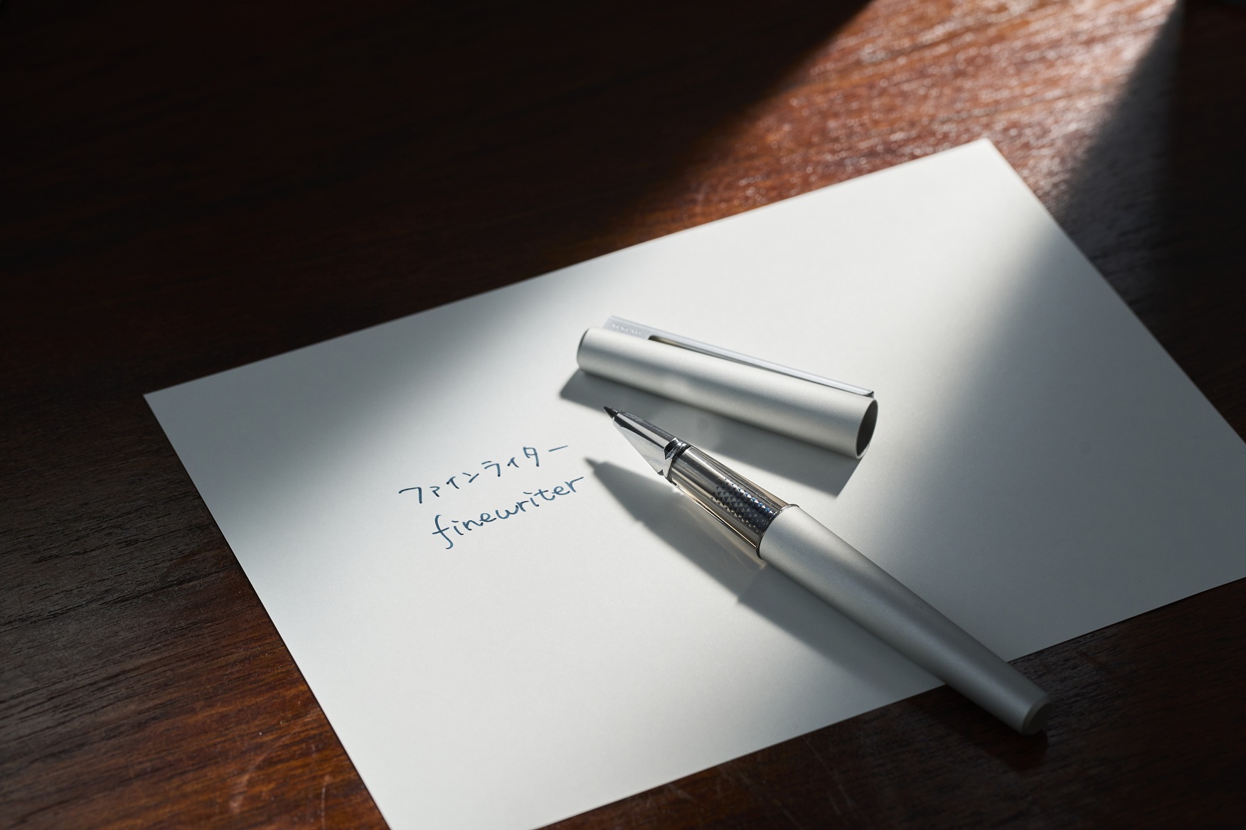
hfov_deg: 20.4
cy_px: 415
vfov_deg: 13.7
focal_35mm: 100
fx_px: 3461
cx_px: 623
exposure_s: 1/15
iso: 400
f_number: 8
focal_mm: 100
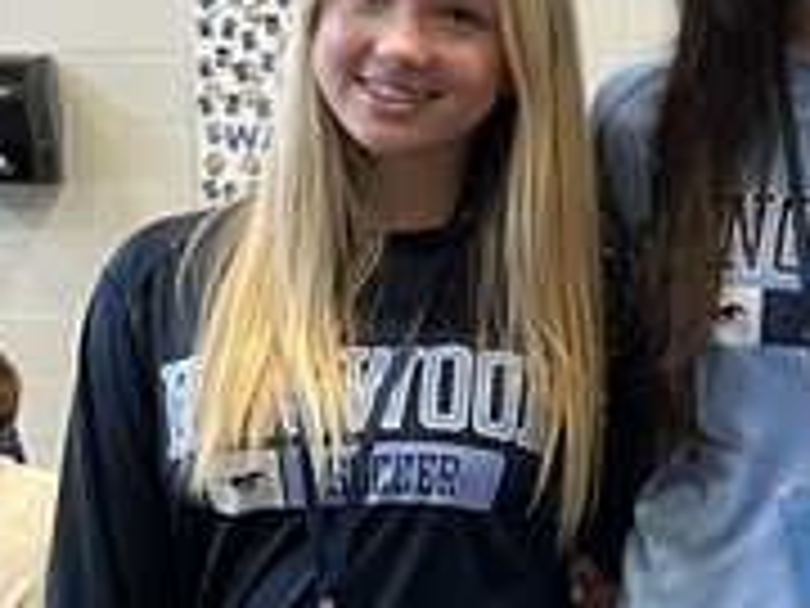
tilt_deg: -7.5
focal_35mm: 148
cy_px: 572
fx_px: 3463
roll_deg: +0.3
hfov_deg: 13.0
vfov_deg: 10.0
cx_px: 994
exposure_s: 1/60
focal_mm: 5.1
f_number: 1.6
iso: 160
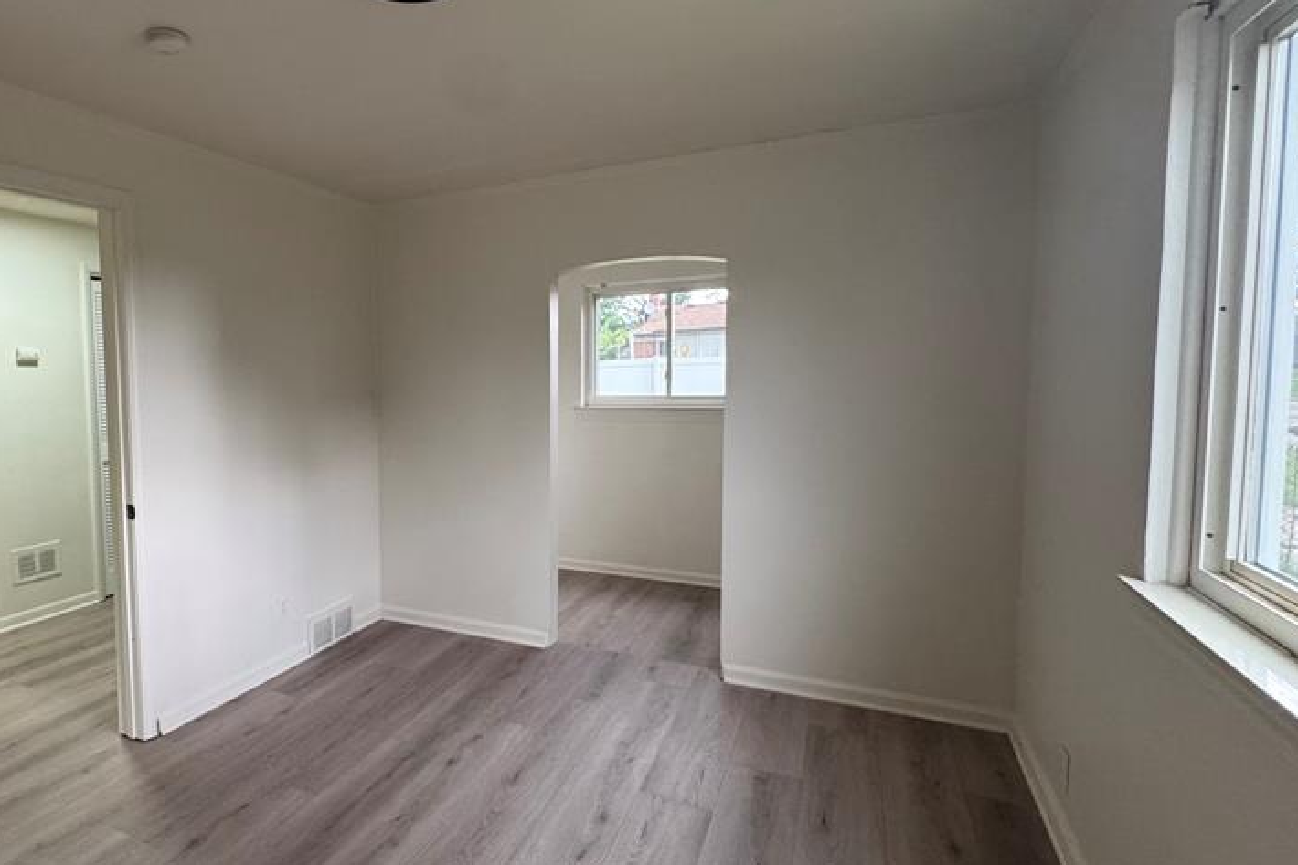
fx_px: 757
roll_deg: +0.9
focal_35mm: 21
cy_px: 433
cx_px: 399
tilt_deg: -4.7
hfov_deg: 77.7
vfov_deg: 59.5
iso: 250
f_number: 2.2
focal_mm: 2.22
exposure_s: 1/120
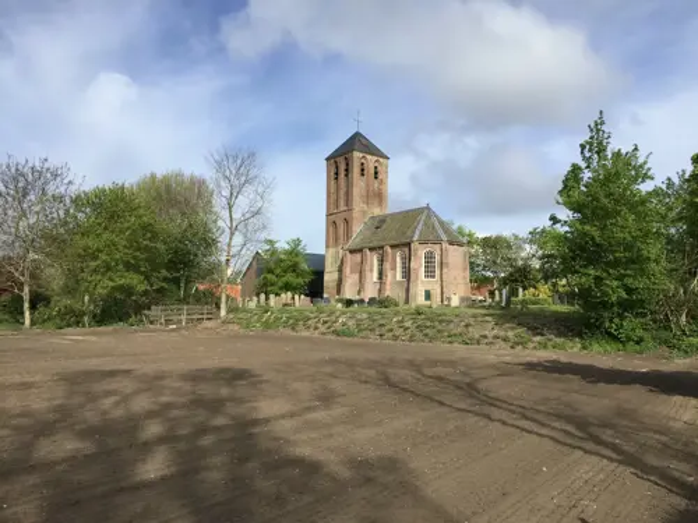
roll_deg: -1.7
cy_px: 262
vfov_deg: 48.2
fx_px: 585
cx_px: 349
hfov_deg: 61.7
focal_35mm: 29
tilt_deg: +5.0
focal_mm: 4.15
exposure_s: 1/1647
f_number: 2.2
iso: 32
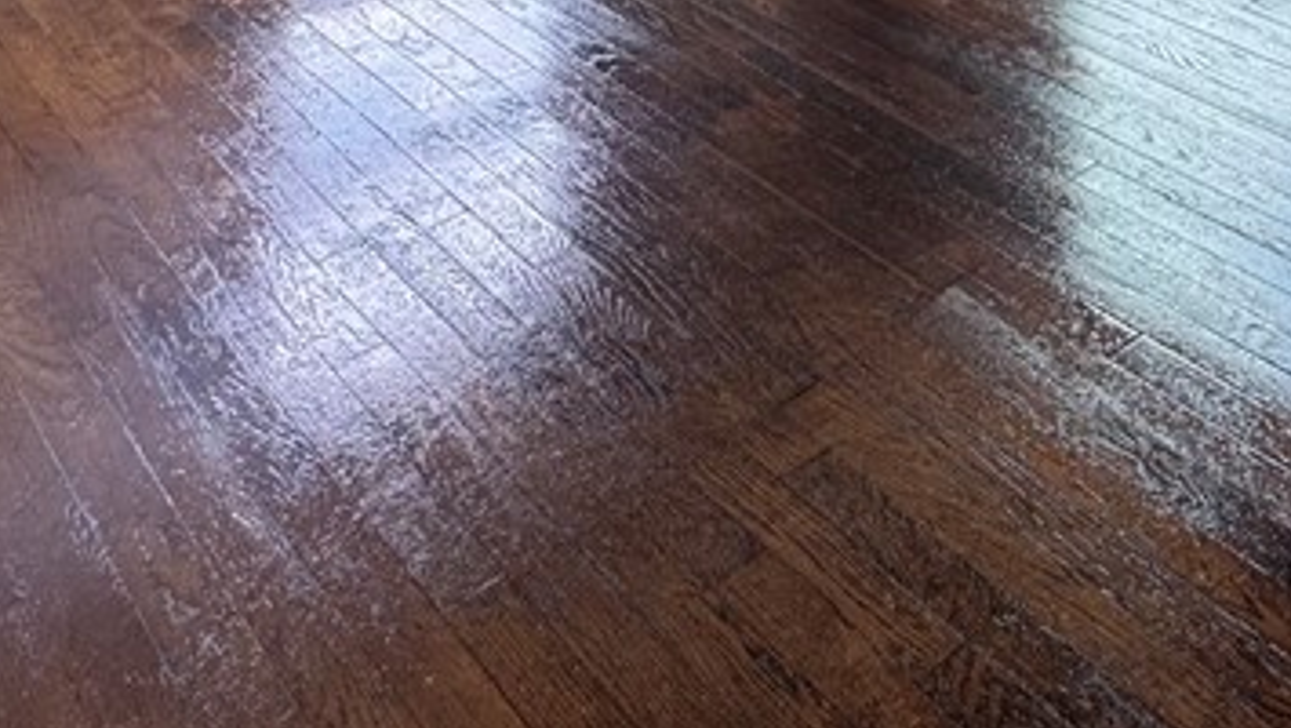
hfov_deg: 40.1
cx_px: 1320
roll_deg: -2.0
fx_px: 1507
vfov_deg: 20.5
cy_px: -531
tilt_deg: -4.1
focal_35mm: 44
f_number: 2.2
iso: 40
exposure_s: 1/99
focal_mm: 2.22
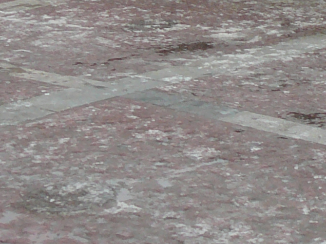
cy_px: -94
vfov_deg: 10.7
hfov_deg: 14.5
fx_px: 1261
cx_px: 319
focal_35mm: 134
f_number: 2.8
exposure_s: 1/50
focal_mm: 5.2
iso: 100
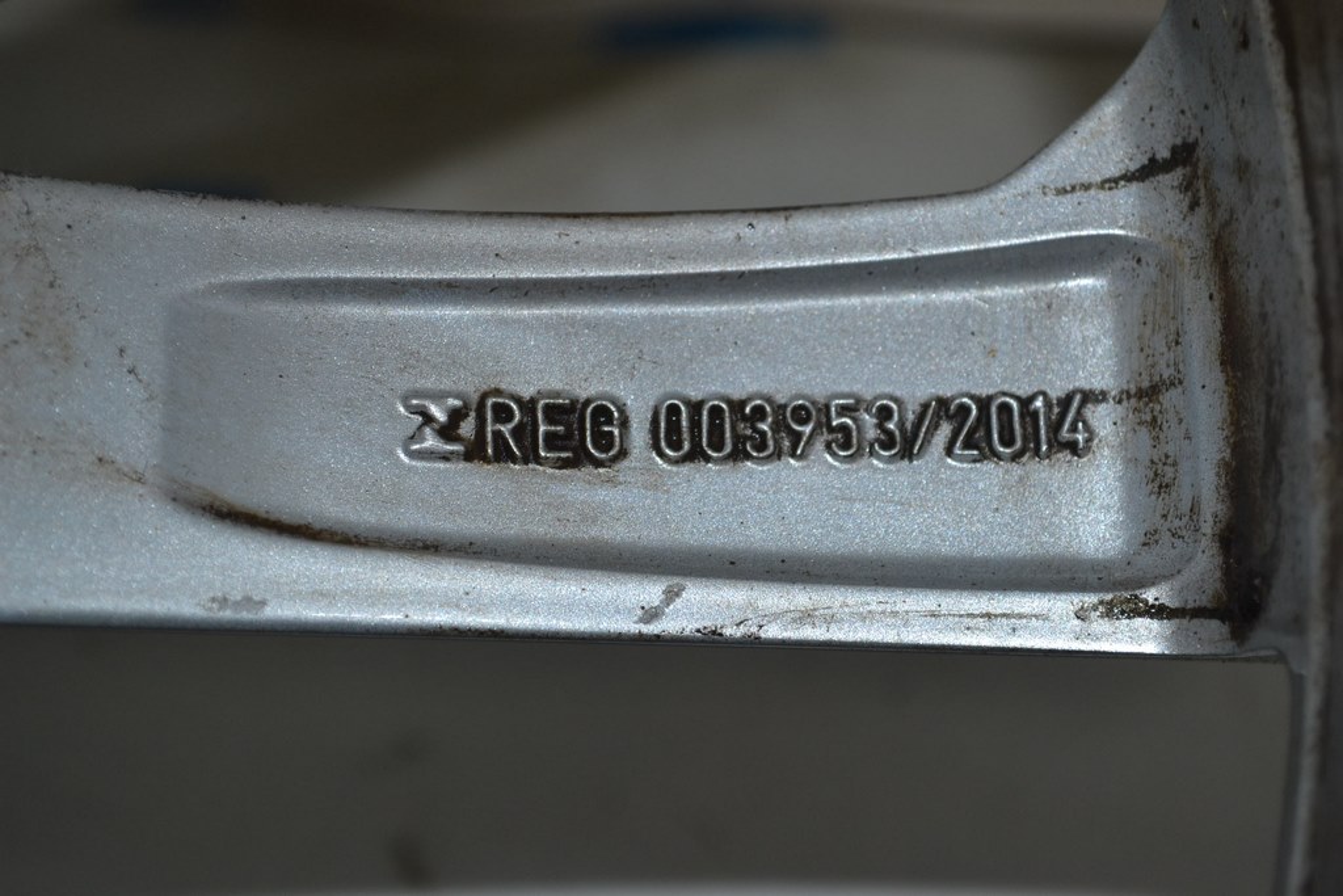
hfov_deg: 24.6
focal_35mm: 82
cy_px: 448
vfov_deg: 16.6
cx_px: 672
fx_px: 3078
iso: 280
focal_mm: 55
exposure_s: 1/60
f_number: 5.6
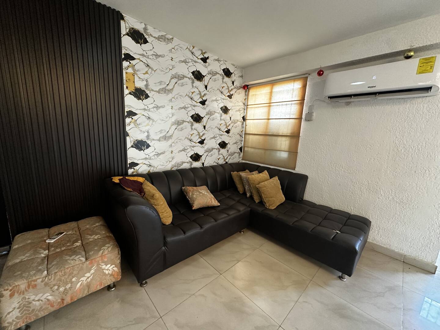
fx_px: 178
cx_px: 220
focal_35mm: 14
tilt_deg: -10.0
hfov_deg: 102.1
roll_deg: -2.7
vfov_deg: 85.7
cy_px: 165
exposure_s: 1/60
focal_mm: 2.22
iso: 320
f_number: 2.2
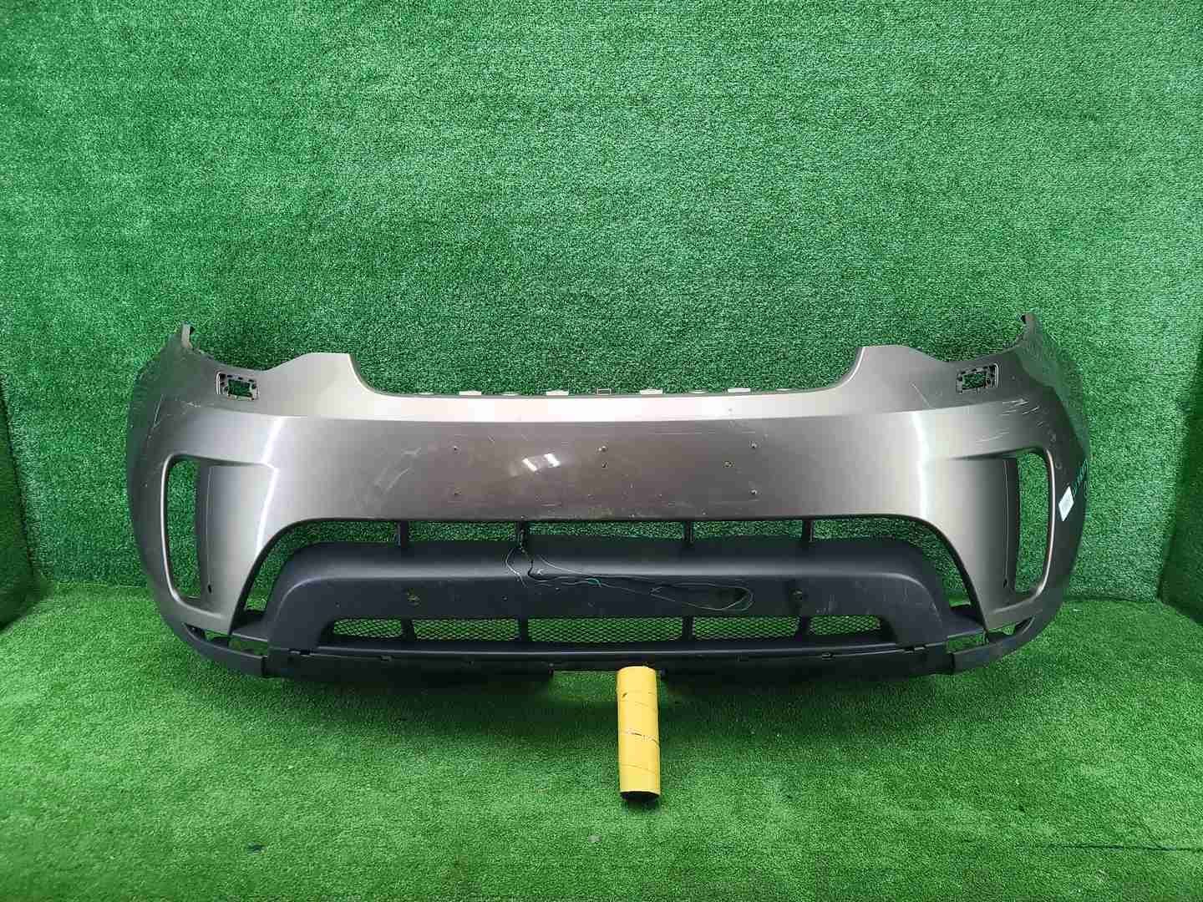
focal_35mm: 26
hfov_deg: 67.3
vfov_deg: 53.1
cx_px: 602
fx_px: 904
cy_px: 451
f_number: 1.8
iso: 142
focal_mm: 5.4
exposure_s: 1/50
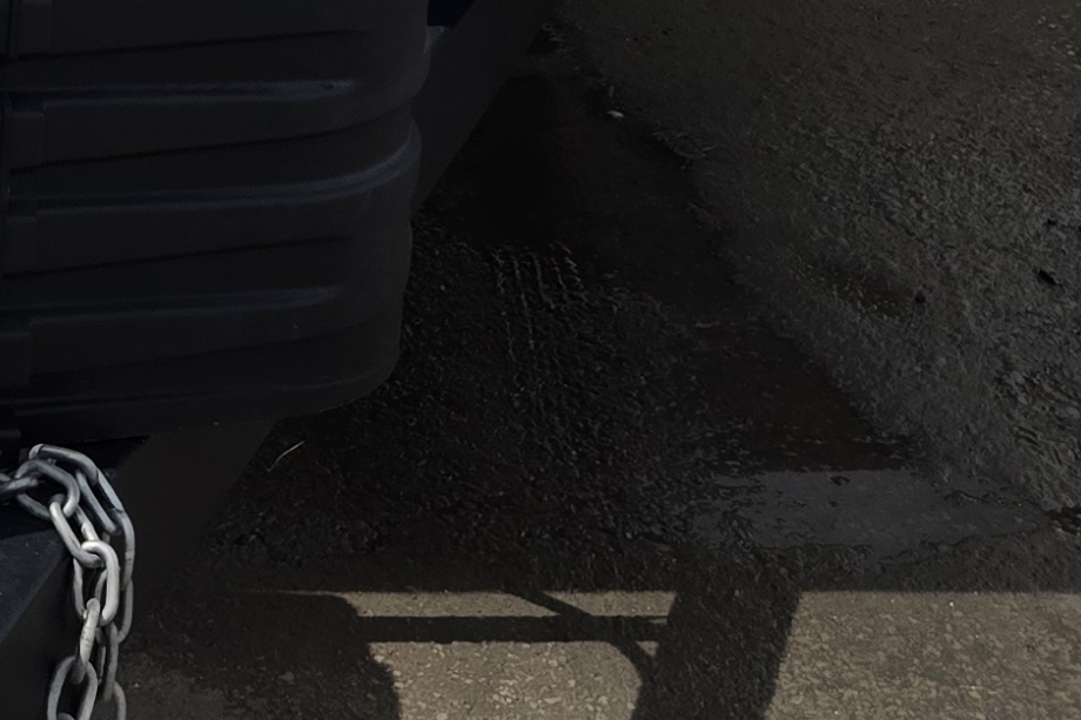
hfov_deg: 18.9
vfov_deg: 11.2
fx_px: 3122
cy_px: -974
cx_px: -83
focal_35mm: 104
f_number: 1.8
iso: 25
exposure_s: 1/3168
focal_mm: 5.4
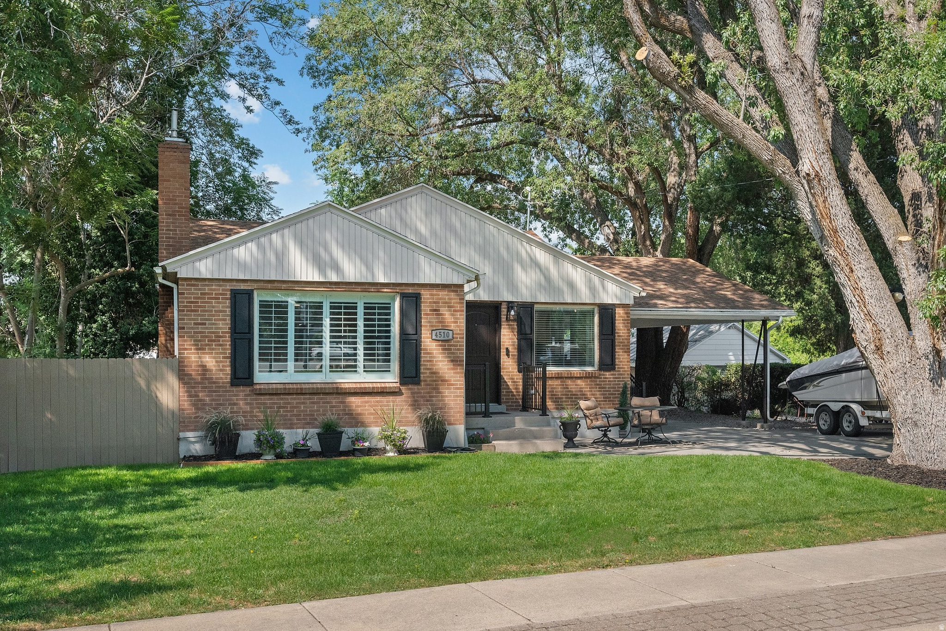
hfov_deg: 61.9
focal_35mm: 30
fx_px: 788
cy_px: 316
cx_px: 473
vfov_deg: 43.6
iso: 1600
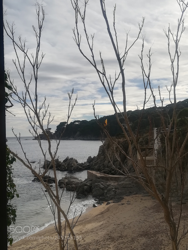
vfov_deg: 47.9
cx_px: 94
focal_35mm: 39
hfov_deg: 36.8
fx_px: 282
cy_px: 125
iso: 50
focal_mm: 3.83
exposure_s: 1/1245
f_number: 2.2
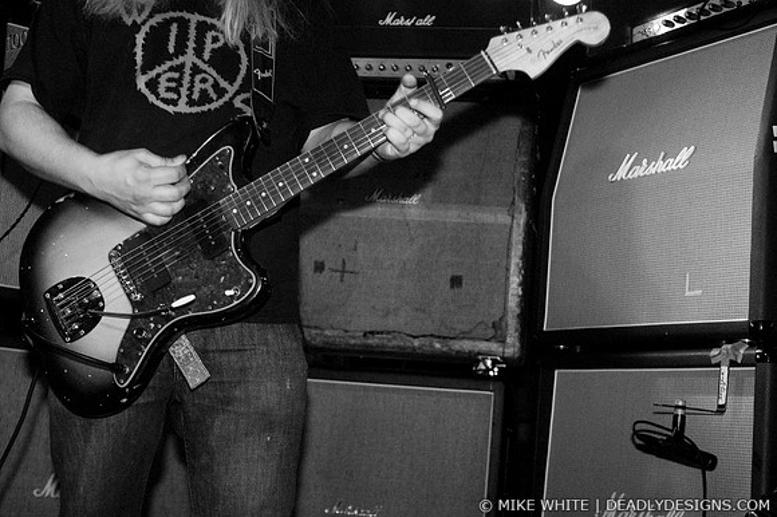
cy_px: 258
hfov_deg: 37.9
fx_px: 1132
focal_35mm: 52
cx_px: 388
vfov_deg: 25.7
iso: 800
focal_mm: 35
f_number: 2.8
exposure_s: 1/40
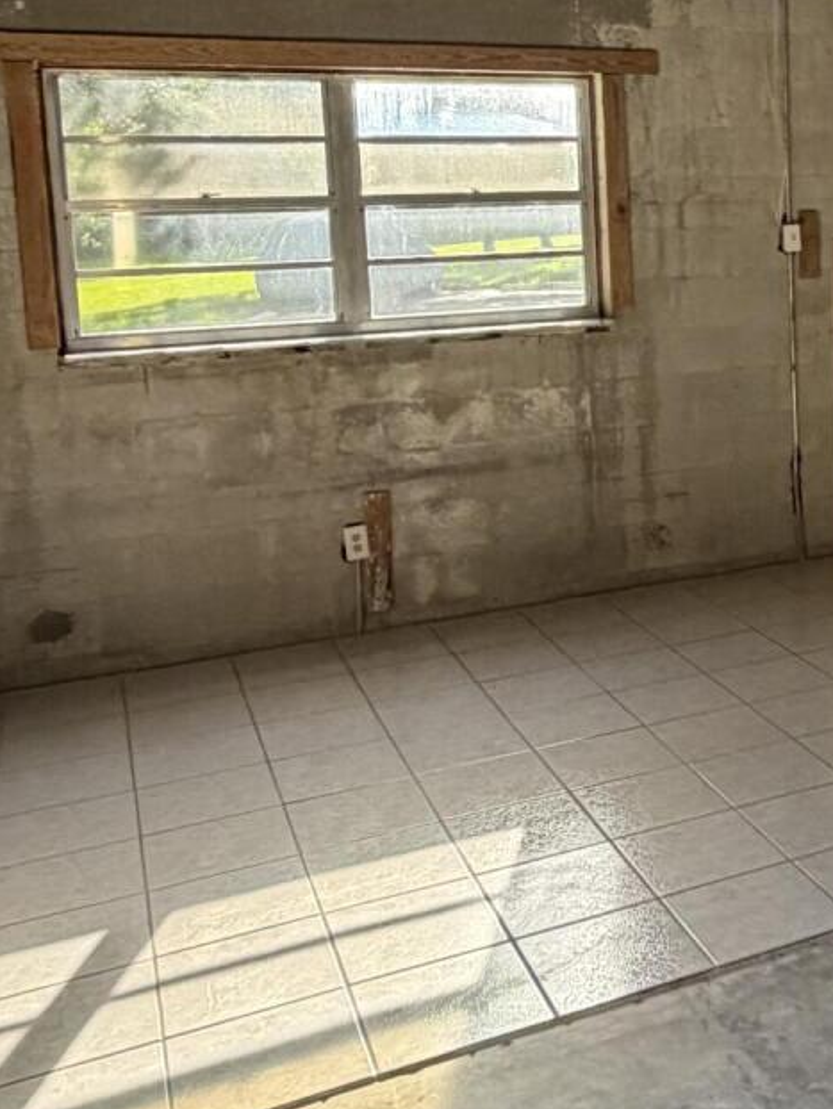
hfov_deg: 29.2
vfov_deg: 41.5
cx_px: 906
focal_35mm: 45
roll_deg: +0.4
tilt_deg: -6.3
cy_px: 369
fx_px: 1443
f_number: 2.2
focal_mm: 2.22
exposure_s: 1/121
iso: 200
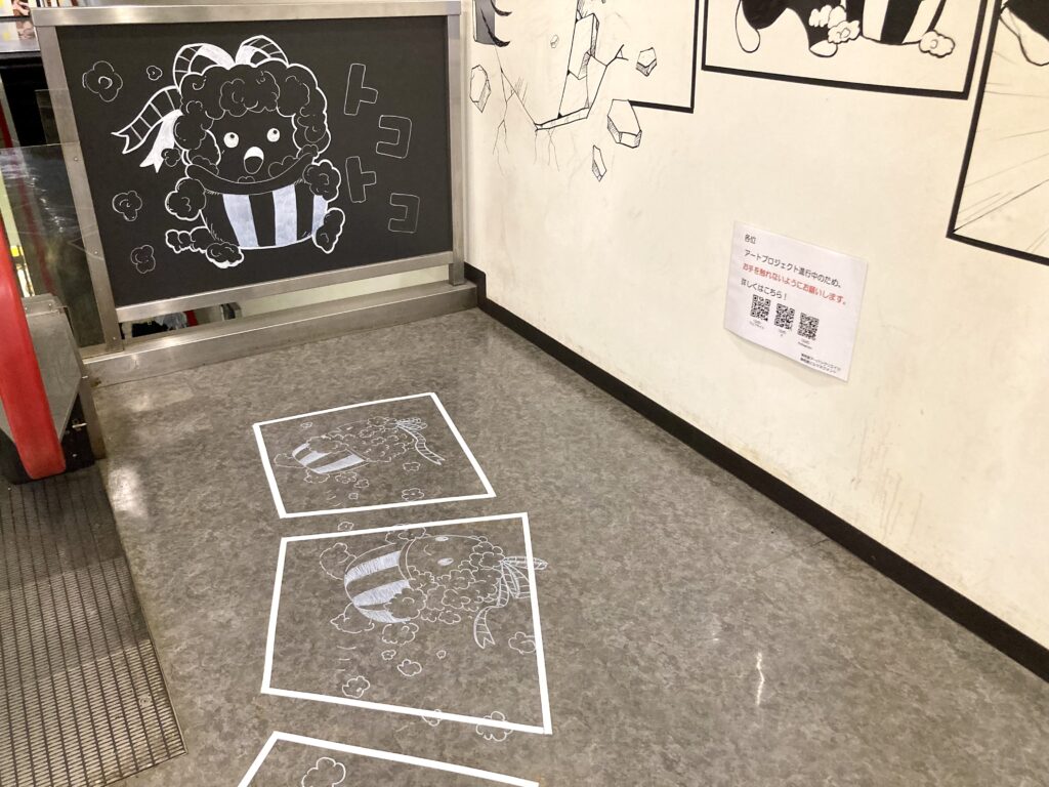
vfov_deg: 49.7
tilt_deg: -25.3
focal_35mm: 28
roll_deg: -0.3
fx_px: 849
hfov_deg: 63.4
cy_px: 394
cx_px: 524
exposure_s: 1/33
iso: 250
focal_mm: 3.99
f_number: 1.8
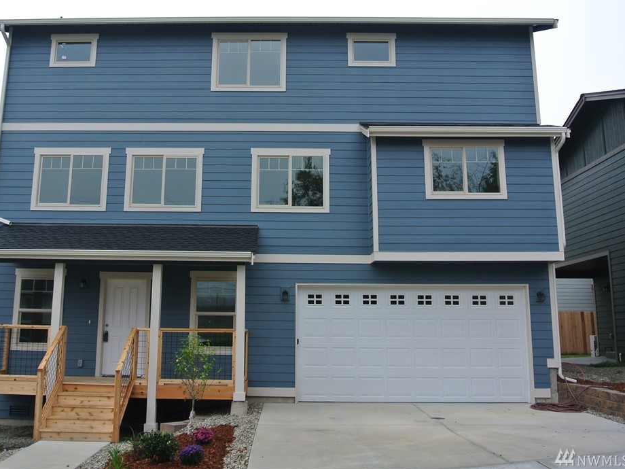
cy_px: 224
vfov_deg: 41.8
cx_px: 268
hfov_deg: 53.8
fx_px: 614
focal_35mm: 34
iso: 100
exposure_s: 1/250
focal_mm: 11.4
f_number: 4
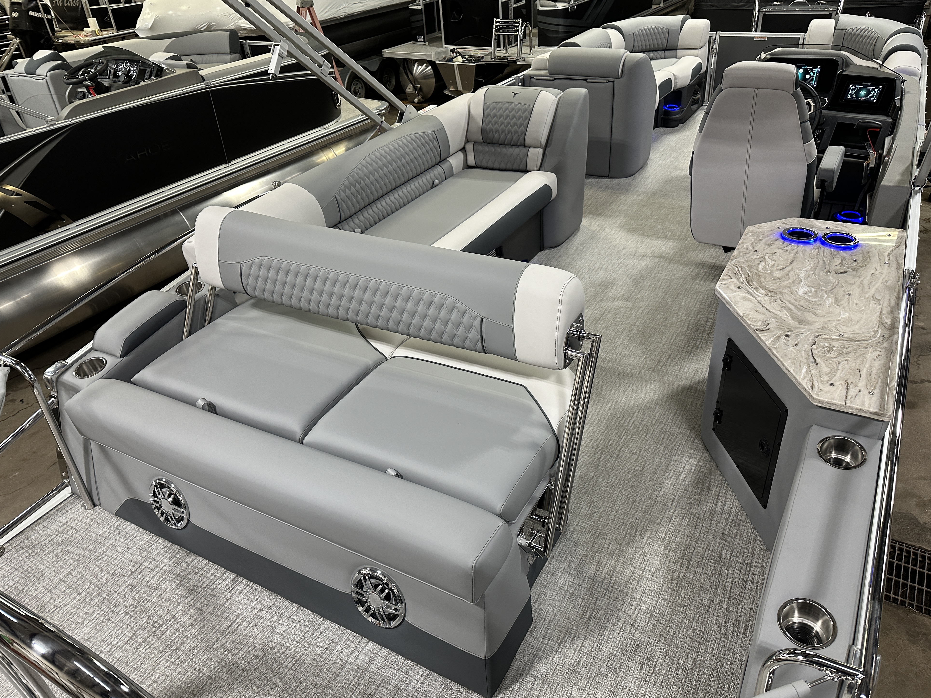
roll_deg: +4.7
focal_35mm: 25
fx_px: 672
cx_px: 470
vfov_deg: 54.9
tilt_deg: -32.4
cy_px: 358
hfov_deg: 69.4
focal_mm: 6.86
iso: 200
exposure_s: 1/120
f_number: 1.78
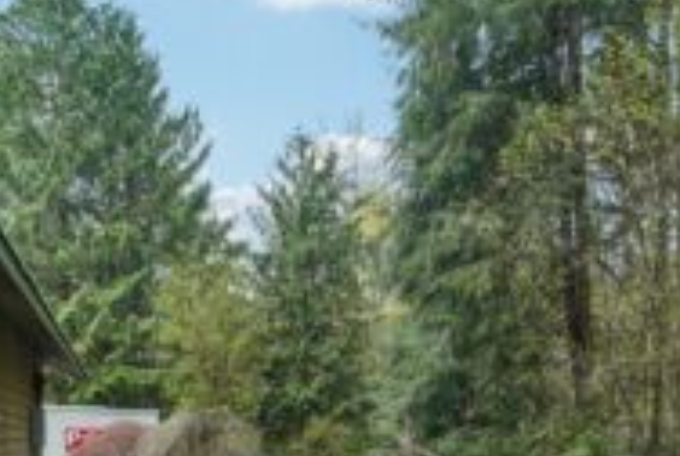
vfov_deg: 35.3
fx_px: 643
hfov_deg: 53.8
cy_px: 458
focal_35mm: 34
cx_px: 488
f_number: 8
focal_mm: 16
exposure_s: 1/320
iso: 1600
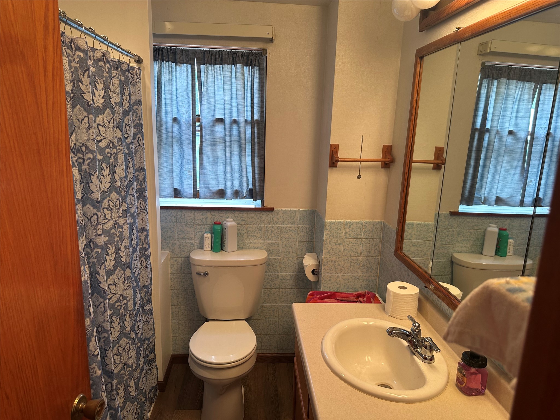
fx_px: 388
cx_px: 280
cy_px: 210
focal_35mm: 24
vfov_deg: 56.8
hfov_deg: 71.6
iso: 125
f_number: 1.78
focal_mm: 6.86
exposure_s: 1/120
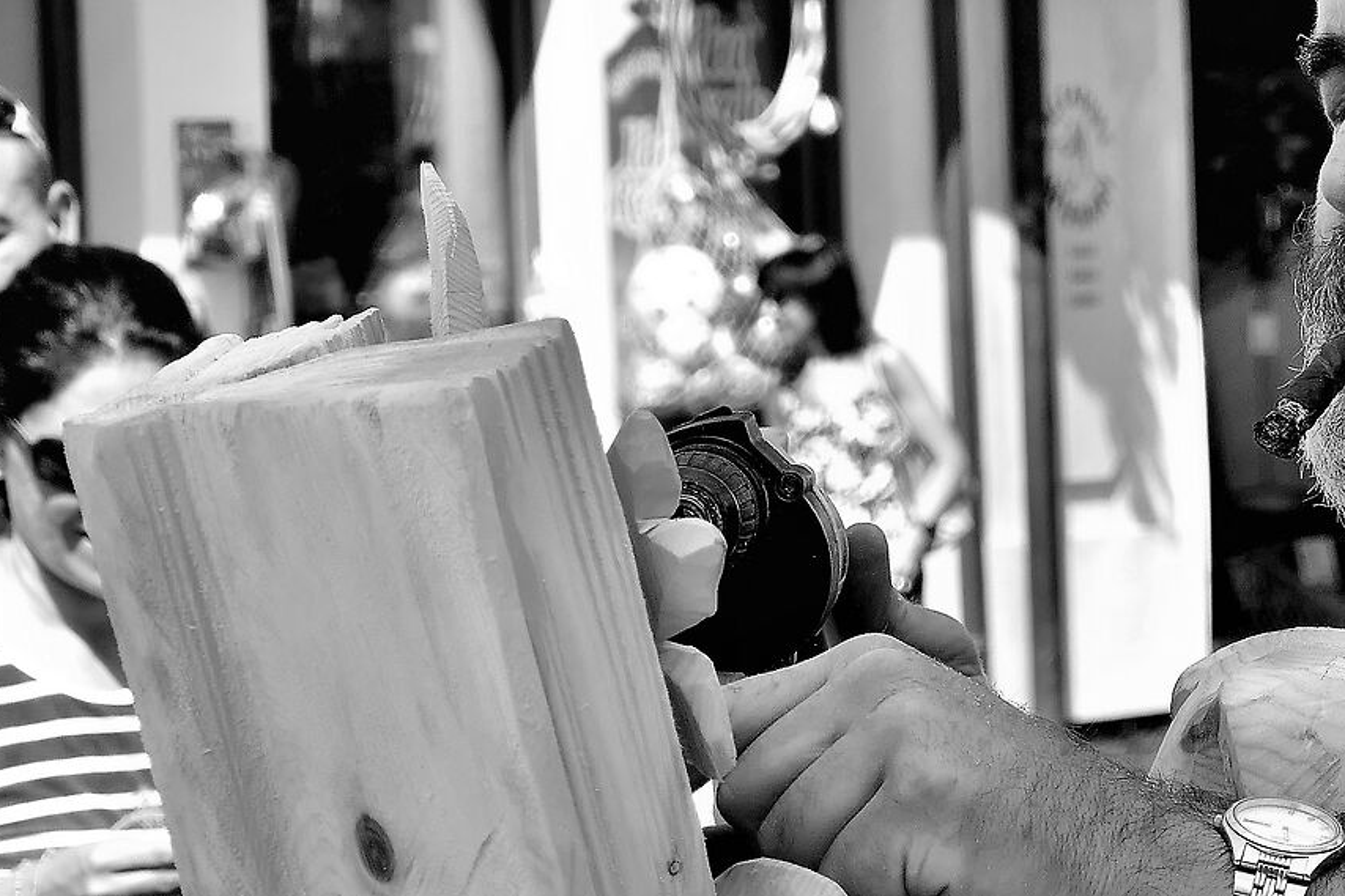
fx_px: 7769
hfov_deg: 9.9
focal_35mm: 208
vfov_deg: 6.6
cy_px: 894
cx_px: 1074
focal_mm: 26.91
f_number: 3.7
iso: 125
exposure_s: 1/800
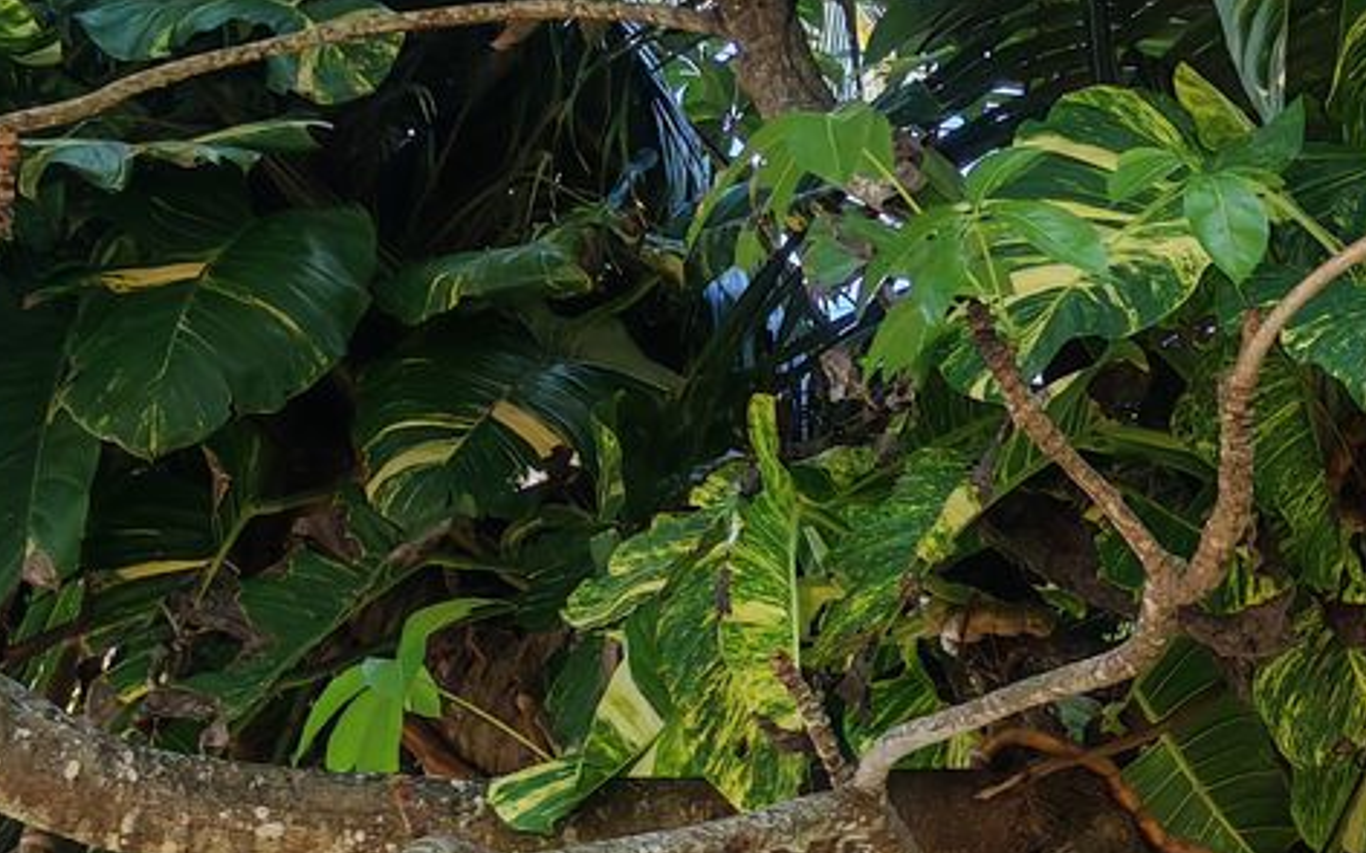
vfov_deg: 8.6
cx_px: 1433
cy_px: 948
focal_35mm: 151
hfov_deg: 13.6
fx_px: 5621
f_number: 2
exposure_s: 1/920
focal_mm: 6.83
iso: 50
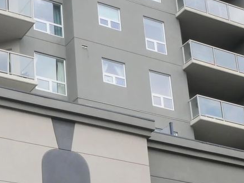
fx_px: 698
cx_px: 52
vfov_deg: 14.7
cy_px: 189
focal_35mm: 99
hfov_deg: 19.6
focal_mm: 21
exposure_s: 1/100
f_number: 18
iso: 200
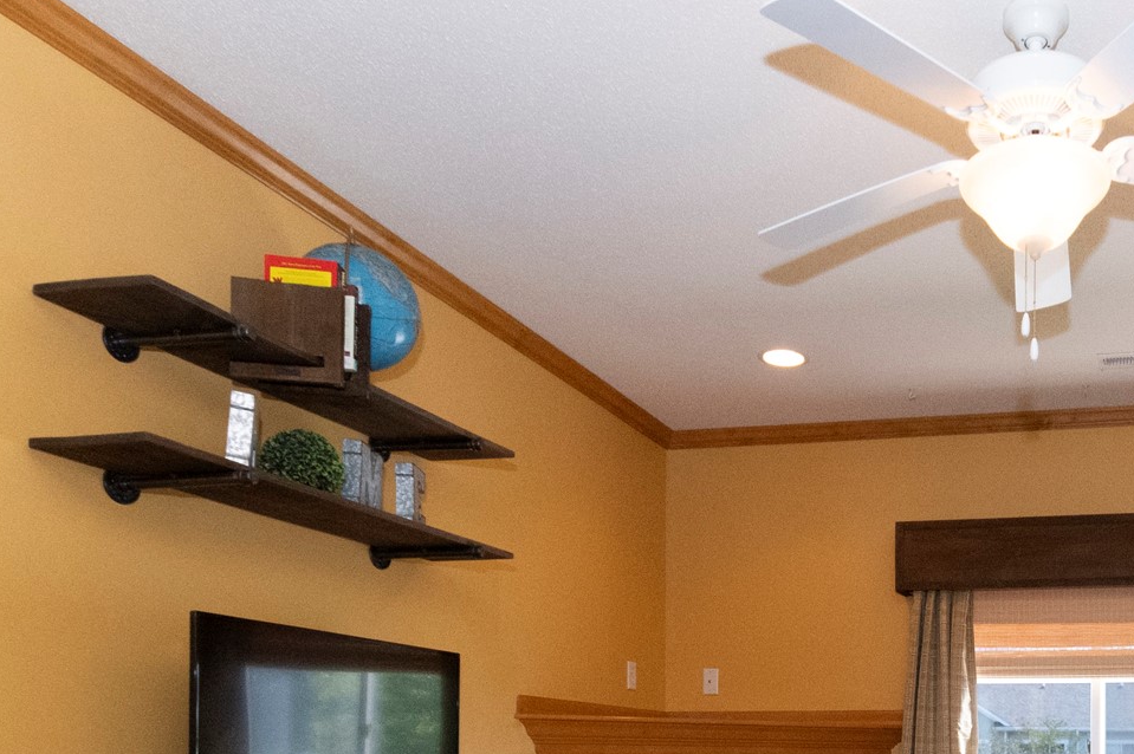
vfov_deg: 34.9
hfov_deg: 51.6
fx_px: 1070
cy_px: 770
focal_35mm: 34
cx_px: 938
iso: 2000
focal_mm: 10
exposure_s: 1/160
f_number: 9
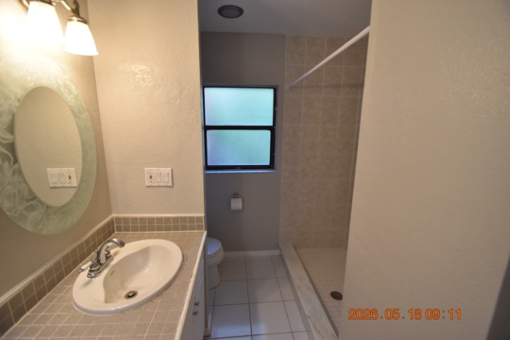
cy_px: 170
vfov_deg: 77.3
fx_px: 212
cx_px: 255
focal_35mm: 15
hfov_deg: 100.4
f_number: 3.5
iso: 800
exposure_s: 1/125
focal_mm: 10
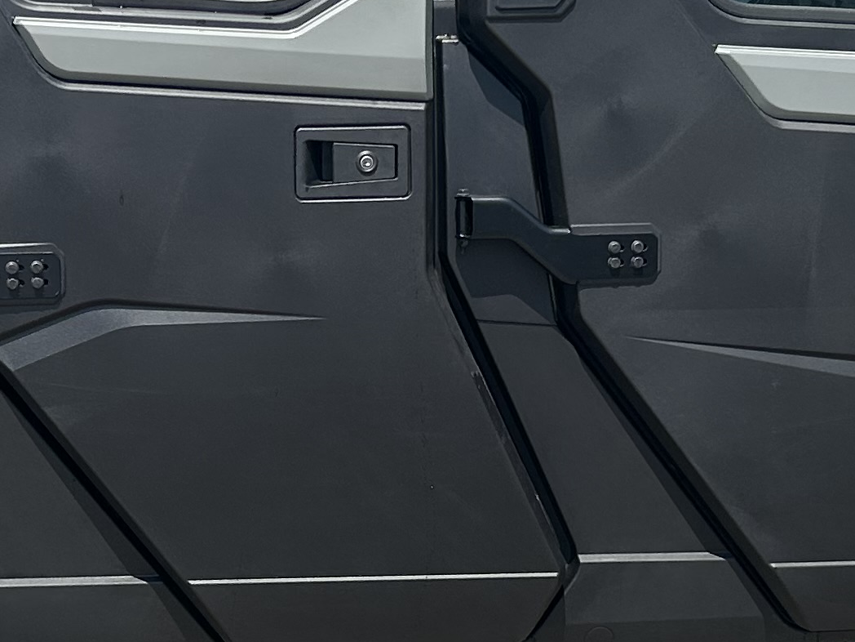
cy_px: 353
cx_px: 300
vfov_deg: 14.8
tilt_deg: -8.5
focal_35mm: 100
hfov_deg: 19.6
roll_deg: -0.8
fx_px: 2470
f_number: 1.5
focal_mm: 5.7
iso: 50
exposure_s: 1/3968
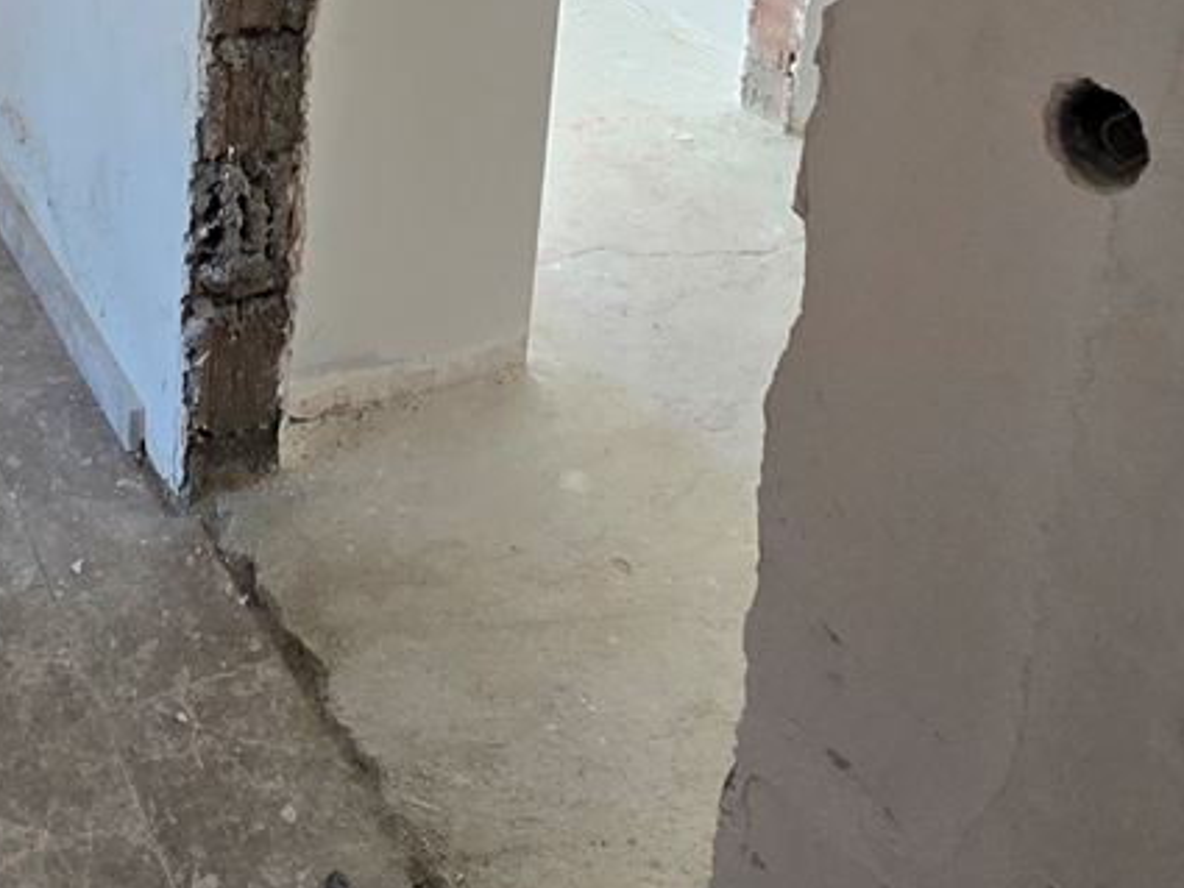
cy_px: -251
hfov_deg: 41.8
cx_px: 315
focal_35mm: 44
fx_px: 1505
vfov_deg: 27.7
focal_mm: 2.2
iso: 125
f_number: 2.2
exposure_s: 1/50
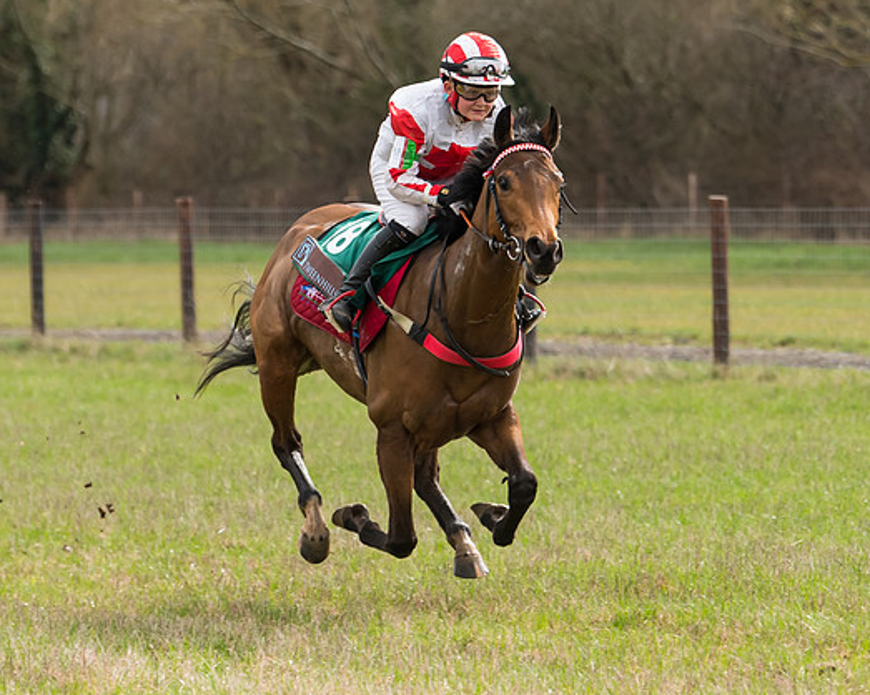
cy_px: 367
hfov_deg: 5.6
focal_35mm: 346
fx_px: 8906
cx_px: 462
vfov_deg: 4.5
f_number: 4
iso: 250
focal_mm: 135
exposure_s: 1/800
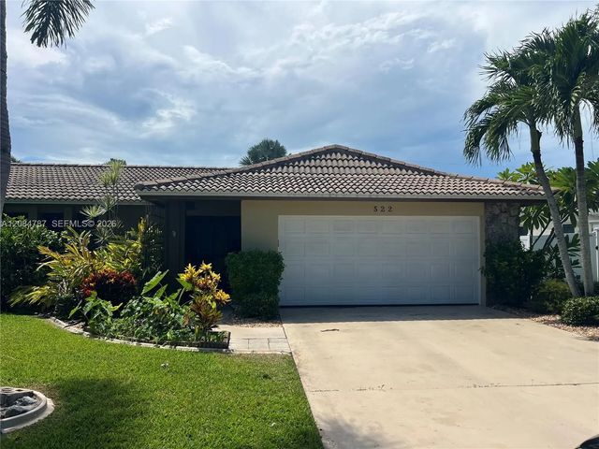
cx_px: 300
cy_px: 224
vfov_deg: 53.1
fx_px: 450
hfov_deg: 67.3
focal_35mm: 26
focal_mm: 5.7
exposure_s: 1/6211
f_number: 1.5
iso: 50
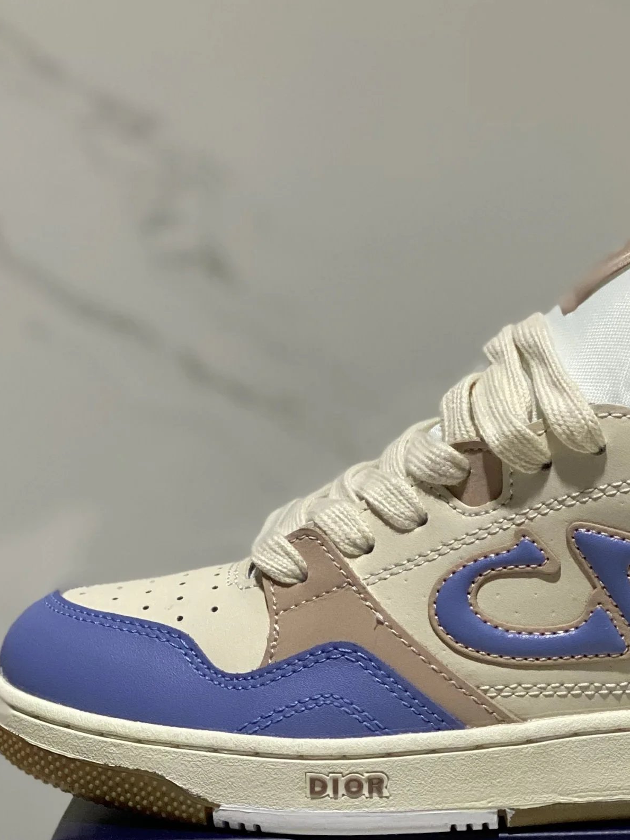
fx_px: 2717
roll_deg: +0.3
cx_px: 537
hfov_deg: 13.1
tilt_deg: -11.5
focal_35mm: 112
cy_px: 883
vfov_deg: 17.1
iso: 125
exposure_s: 1/100
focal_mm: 6
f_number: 2
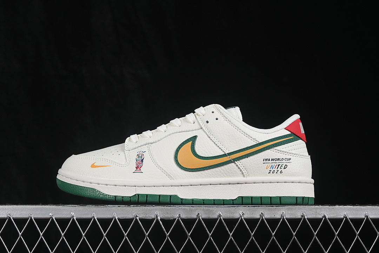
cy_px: 126
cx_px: 190
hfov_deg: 27.0
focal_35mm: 75
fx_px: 790
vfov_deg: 18.2
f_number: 8
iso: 160
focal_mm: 50
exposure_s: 1/60
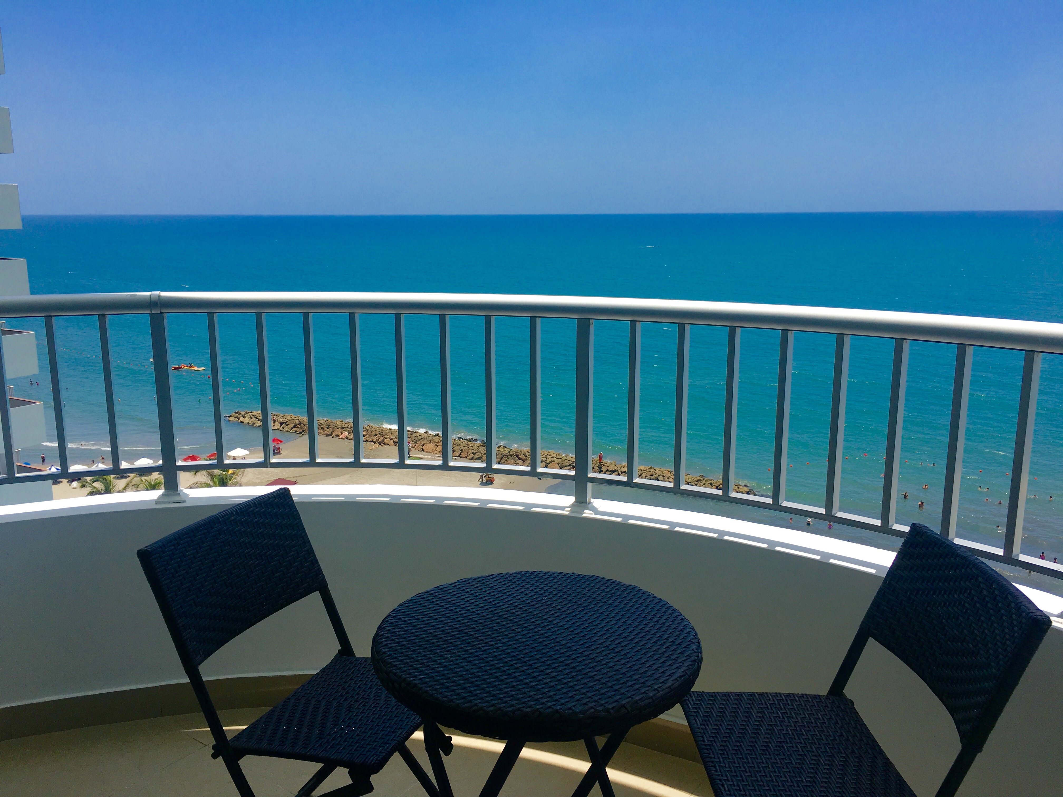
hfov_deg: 61.7
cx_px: 532
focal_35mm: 29
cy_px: 398
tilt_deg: -11.4
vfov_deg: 48.2
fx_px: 891
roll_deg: -0.8
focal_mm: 4.15
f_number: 2.2
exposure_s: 1/1832
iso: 25
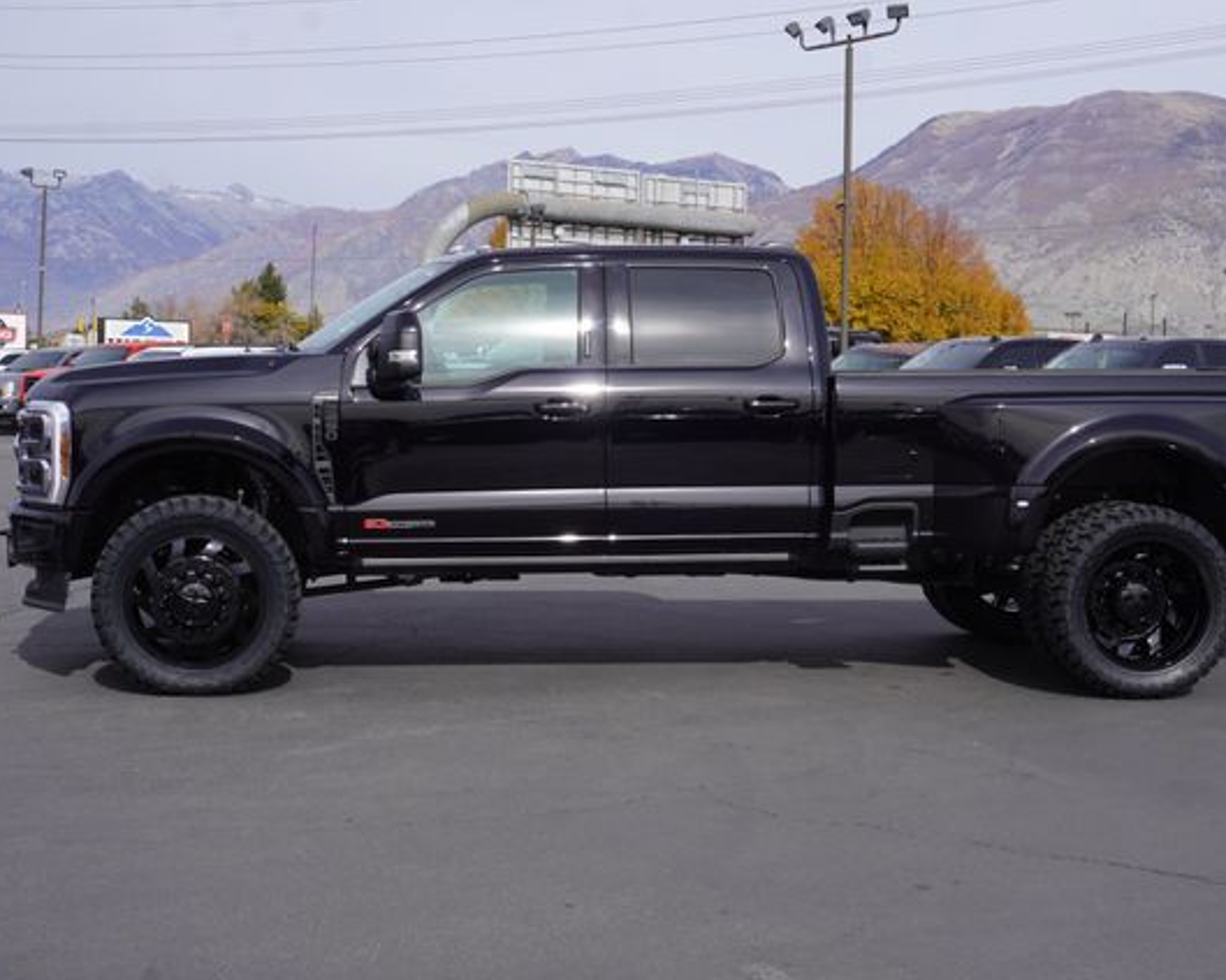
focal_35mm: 58
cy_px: 493
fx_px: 2104
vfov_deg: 26.2
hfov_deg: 32.5
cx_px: 677
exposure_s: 1/125
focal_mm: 34
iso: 100
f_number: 11
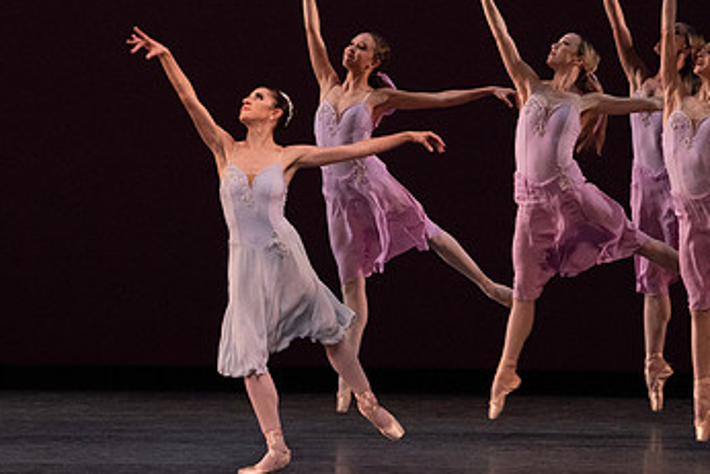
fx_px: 6609
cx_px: 337
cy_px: 157
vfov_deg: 4.1
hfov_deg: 6.1
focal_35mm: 335
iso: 12800
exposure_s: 1/400
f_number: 13
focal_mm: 200
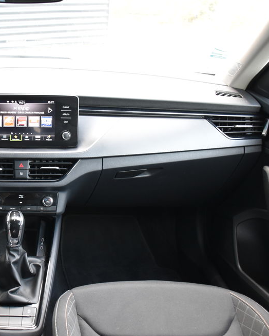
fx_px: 428
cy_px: 169
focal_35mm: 43
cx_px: 28
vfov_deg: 42.9
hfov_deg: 33.1
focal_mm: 20
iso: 900
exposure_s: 1/60
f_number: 3.5
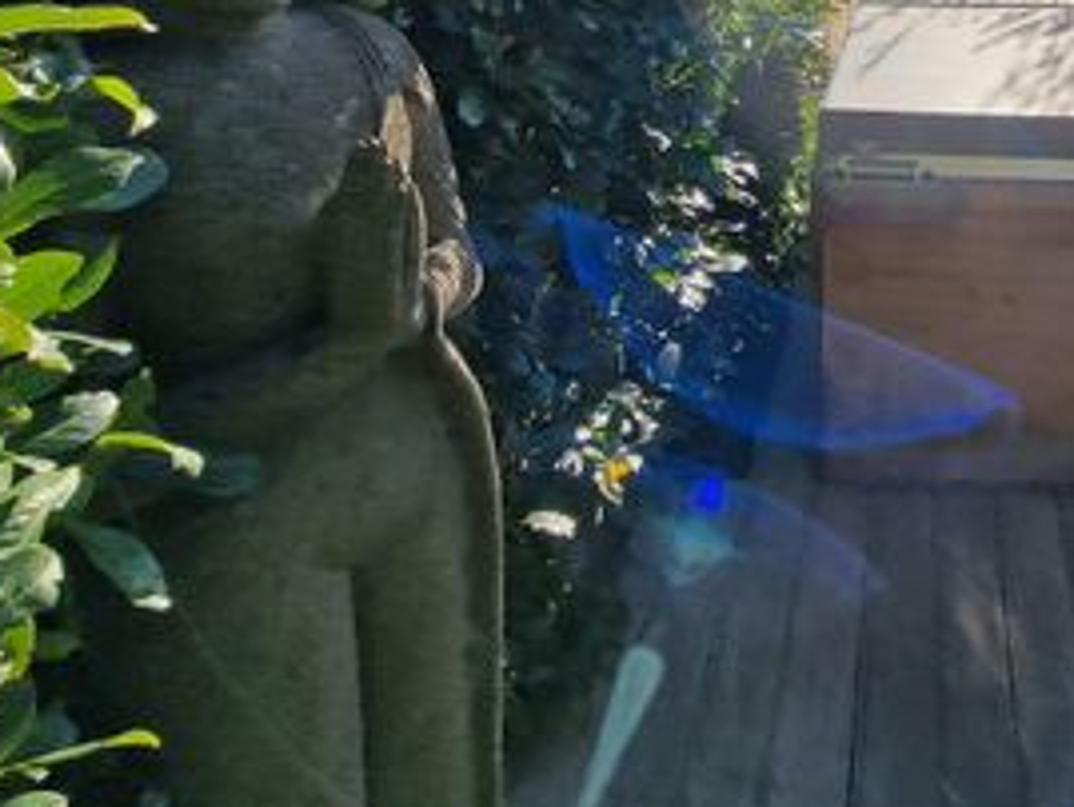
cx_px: 946
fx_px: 900
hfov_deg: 54.5
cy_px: -28
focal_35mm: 29
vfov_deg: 41.1
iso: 50
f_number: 2.2
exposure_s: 1/1812
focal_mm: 2.2
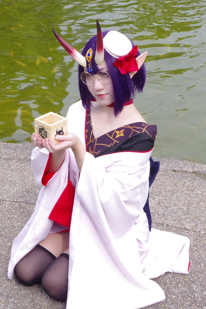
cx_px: 103
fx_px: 644
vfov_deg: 27.0
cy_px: 154
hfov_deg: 18.2
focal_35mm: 75
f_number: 5.6
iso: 2000
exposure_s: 1/80
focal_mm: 50
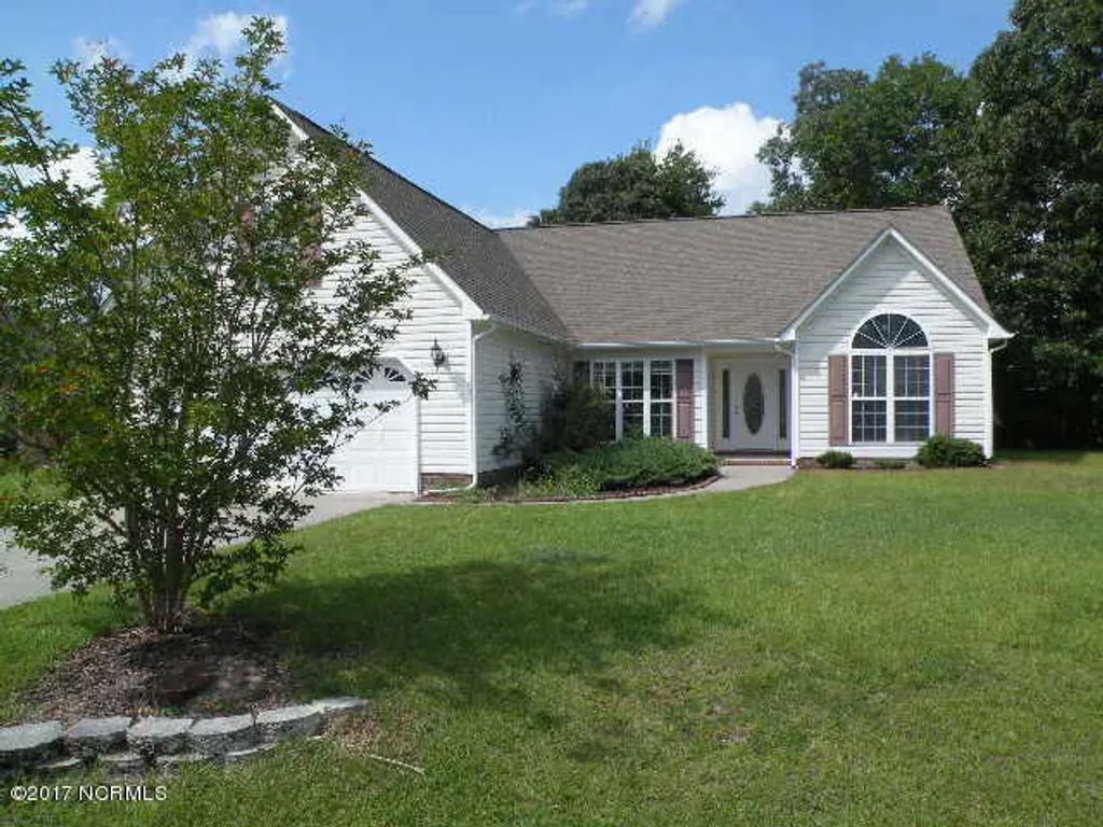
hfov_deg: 65.3
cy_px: 414
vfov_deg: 51.4
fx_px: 860
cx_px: 552
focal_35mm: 27
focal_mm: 4.7
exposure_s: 1/261
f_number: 7.1
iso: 64
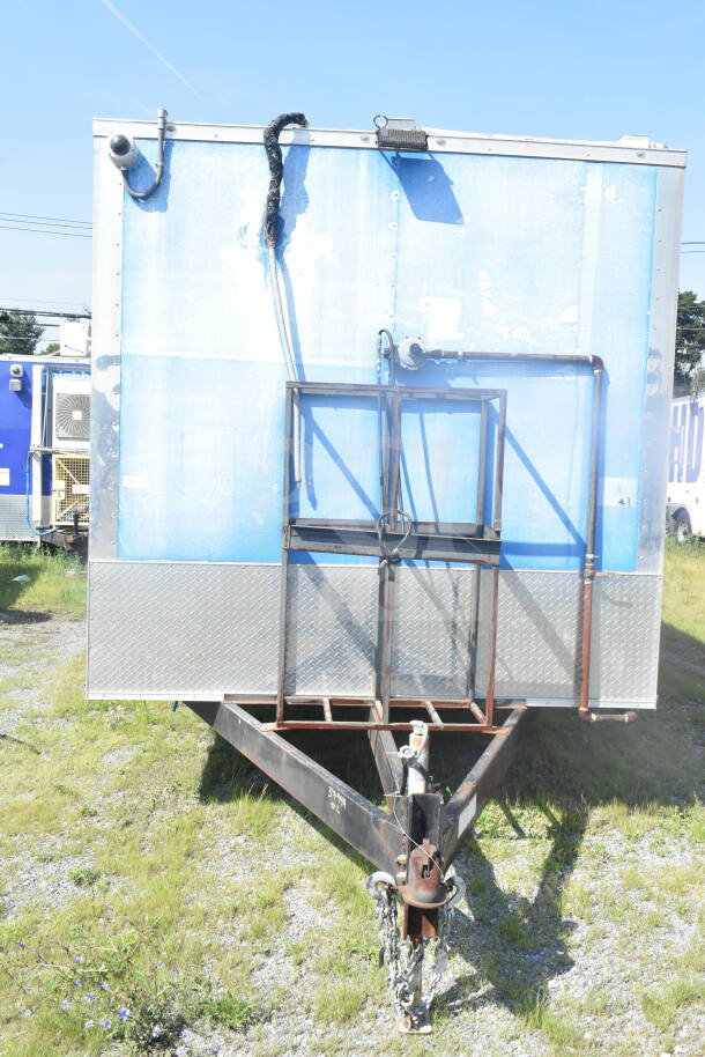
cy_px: 528
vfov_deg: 57.2
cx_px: 352
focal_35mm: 33
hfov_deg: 40.0
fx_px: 969
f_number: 14
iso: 1600
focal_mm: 22
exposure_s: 1/800
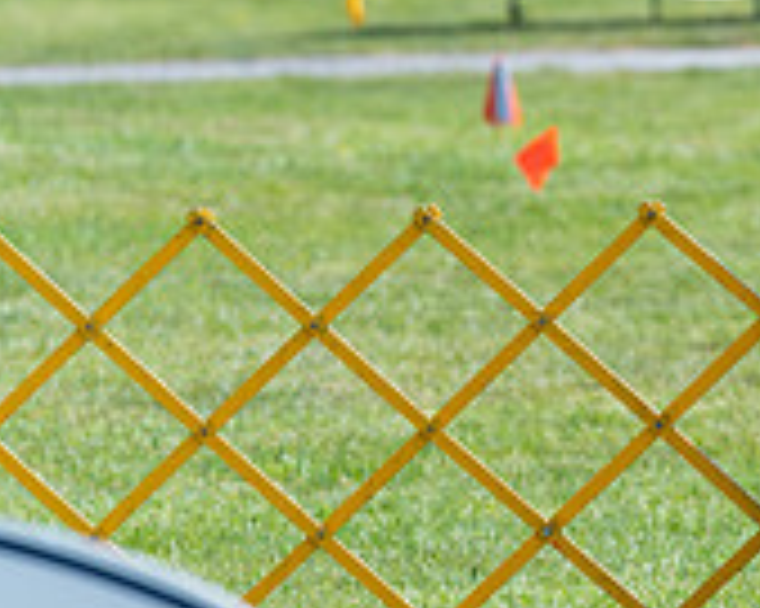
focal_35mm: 557
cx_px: 1255
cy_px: 79
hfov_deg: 3.5
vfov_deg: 2.8
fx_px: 12521
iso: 400
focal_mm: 173
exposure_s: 1/1600
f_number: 5
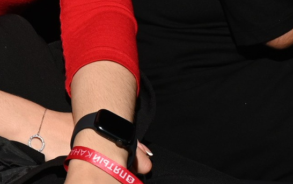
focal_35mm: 191
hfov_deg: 10.3
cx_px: -232
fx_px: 1526
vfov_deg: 6.7
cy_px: -177
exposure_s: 1/160
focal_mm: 40
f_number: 6.3
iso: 320
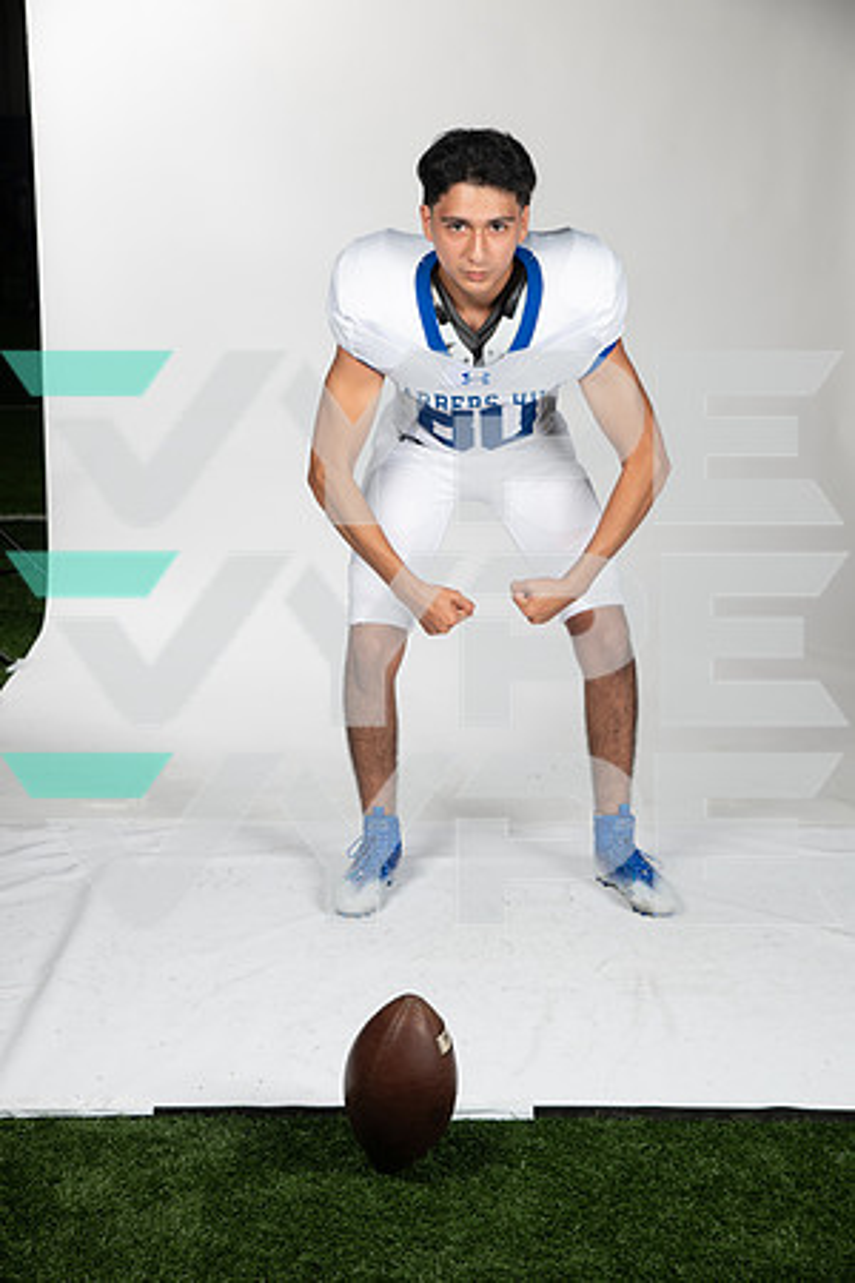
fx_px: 2209
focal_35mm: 62
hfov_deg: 21.9
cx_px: 428
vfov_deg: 32.4
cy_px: 642
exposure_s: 1/400
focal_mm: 62
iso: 250
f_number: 7.1
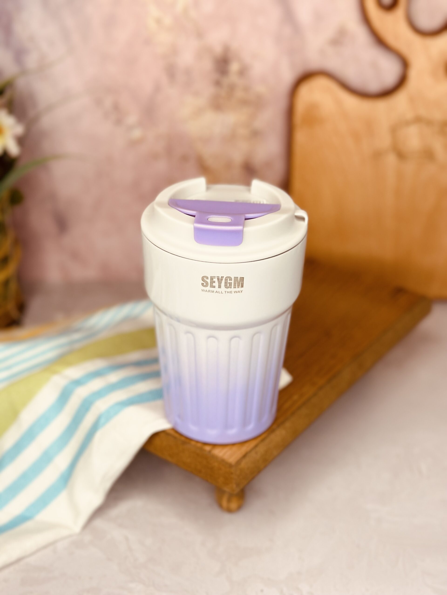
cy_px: 298
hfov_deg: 30.3
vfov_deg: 39.7
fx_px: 826
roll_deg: -0.4
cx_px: 224
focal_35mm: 48
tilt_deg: -30.4
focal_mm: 6.86
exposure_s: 1/487
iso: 80
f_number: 1.78
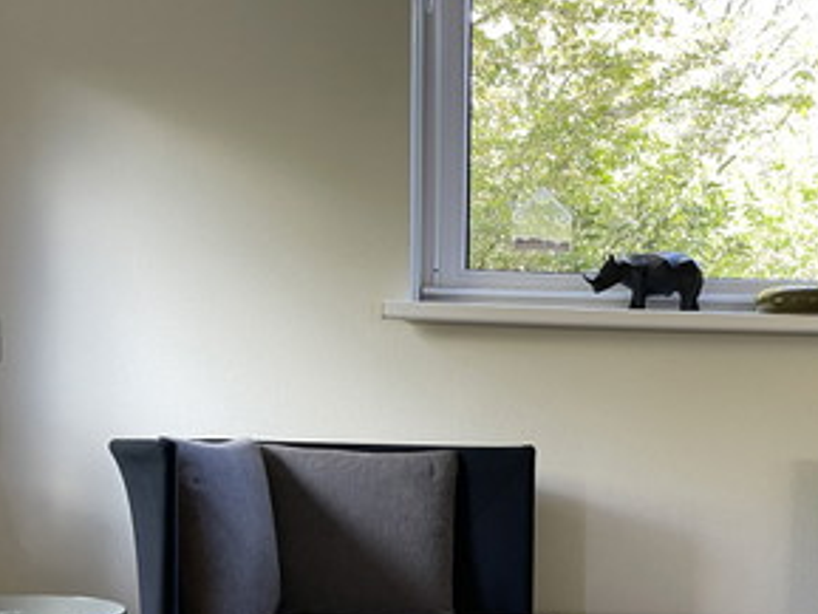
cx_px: 631
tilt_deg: -2.7
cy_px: 495
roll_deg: -1.3
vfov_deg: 30.7
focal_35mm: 46
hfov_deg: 39.9
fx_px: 1087
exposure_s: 1/92
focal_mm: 4.2
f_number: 1.6
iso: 125
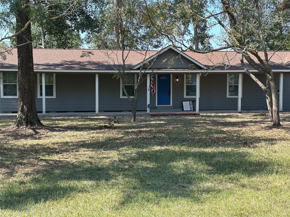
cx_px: 145
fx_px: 402
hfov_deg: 39.7
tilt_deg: -2.9
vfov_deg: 30.3
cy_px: 108
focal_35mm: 48
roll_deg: -0.5
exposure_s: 1/724
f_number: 1.78
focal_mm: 6.86
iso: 64
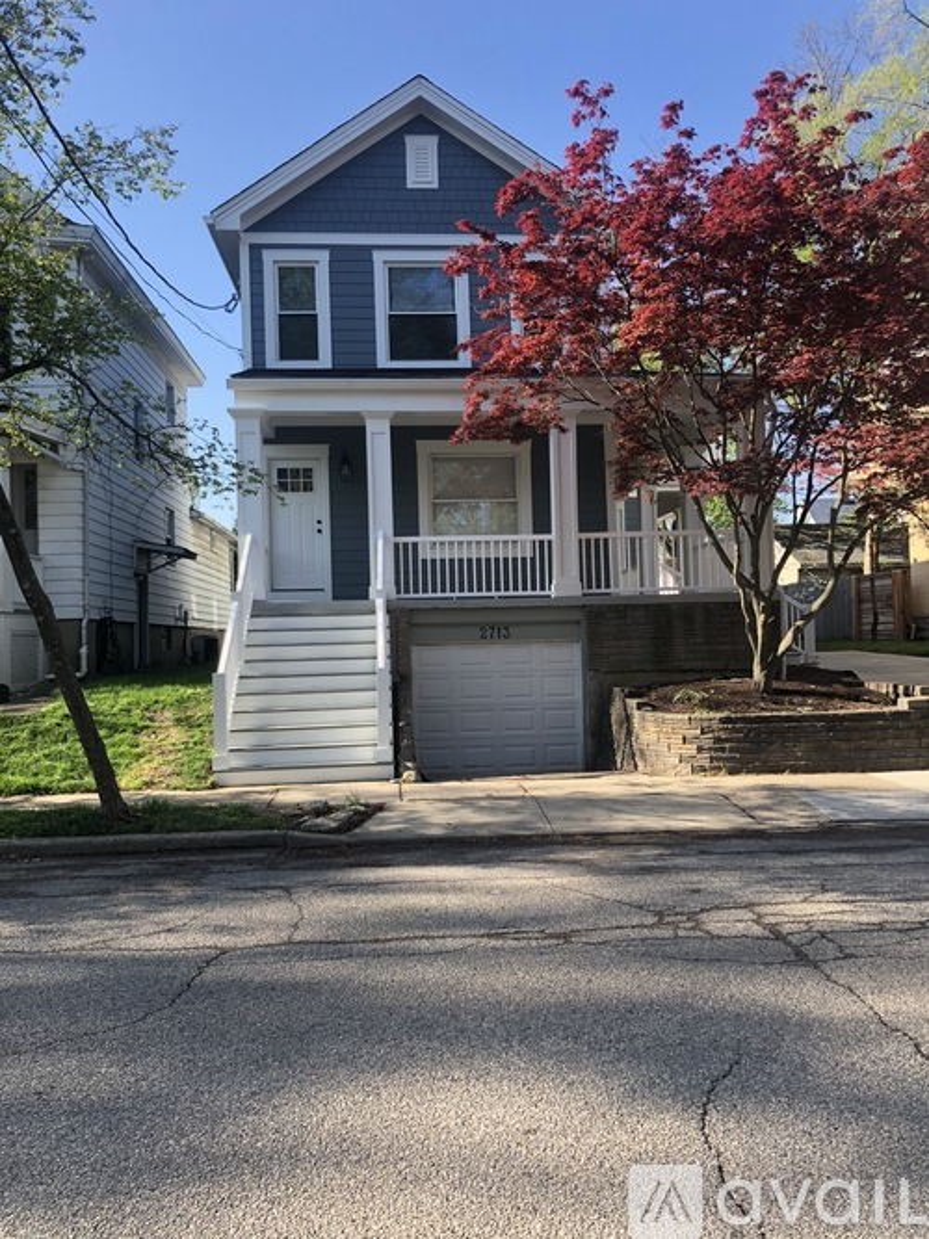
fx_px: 1002
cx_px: 464
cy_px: 620
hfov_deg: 49.7
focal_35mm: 28
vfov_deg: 63.5
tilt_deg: +3.9
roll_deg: +2.1
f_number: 1.8
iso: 20
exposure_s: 1/489
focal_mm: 3.99
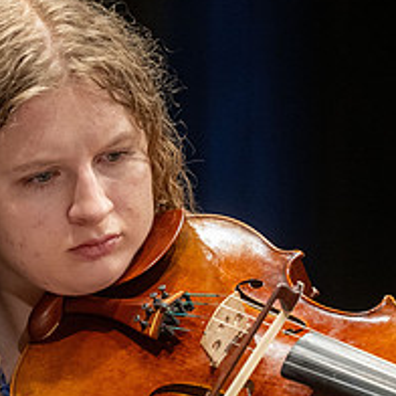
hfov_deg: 4.2
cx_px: 323
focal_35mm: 415
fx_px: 5371
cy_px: 280
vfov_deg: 4.2
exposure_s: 1/320
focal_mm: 165
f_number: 2.8
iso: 3200
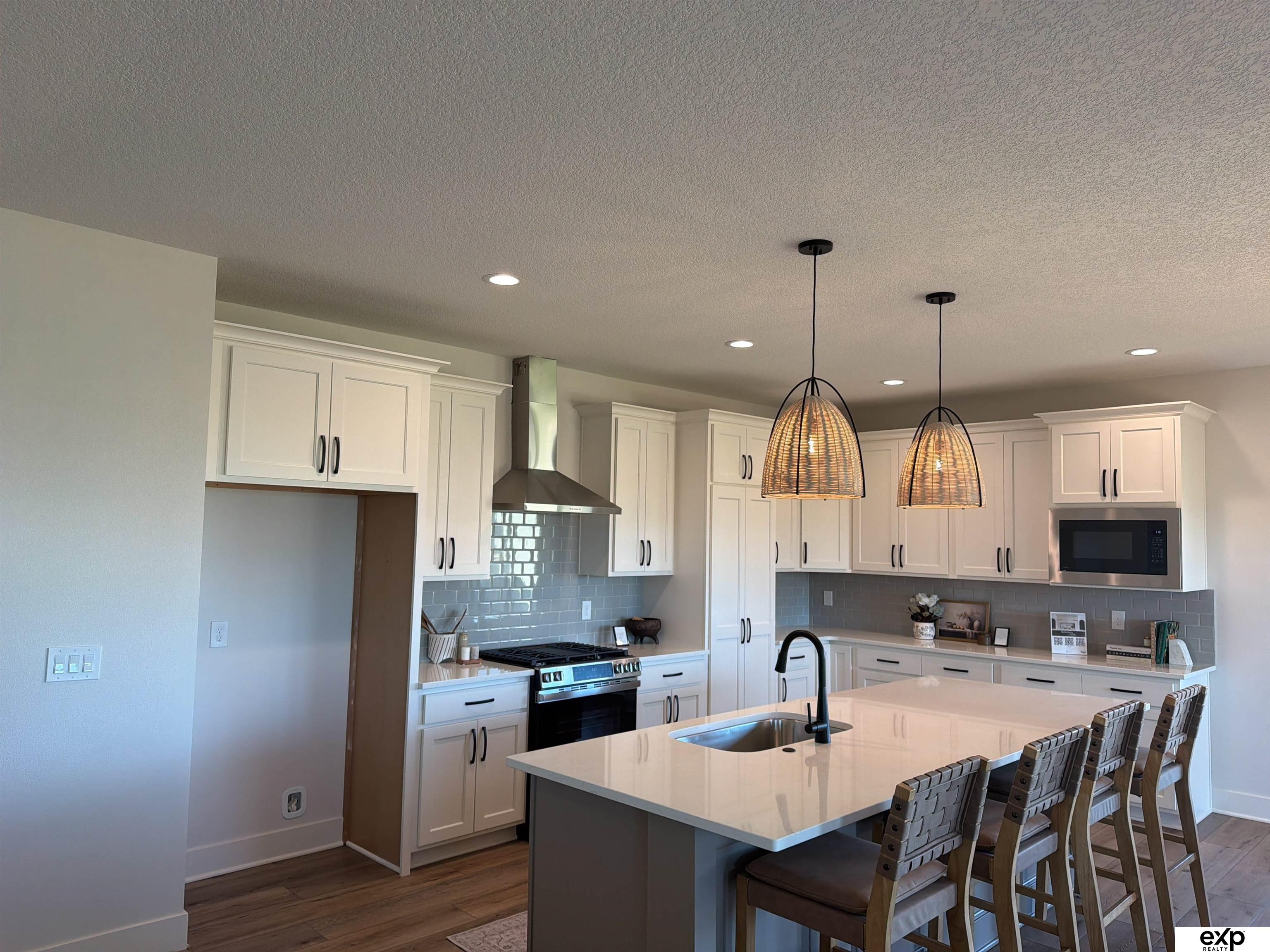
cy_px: 476
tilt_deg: +3.4
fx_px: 881
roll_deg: -0.5
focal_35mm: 24
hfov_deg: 71.6
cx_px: 635
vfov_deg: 56.8
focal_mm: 6.76
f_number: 1.78
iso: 100
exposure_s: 1/120
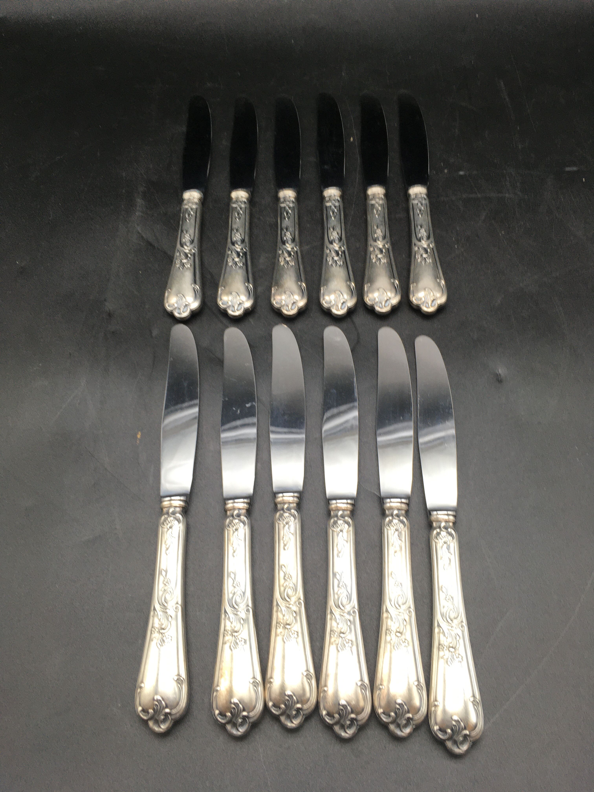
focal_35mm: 29
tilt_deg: -60.9
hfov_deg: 48.2
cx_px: 297
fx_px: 664
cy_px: 396
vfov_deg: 61.7
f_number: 2.2
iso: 32
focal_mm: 4.15
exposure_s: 1/100
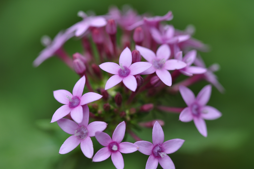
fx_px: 1173
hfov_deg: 12.4
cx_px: 127
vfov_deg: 8.2
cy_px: 82
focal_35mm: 167
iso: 200
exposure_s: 1/640
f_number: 3.8
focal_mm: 105
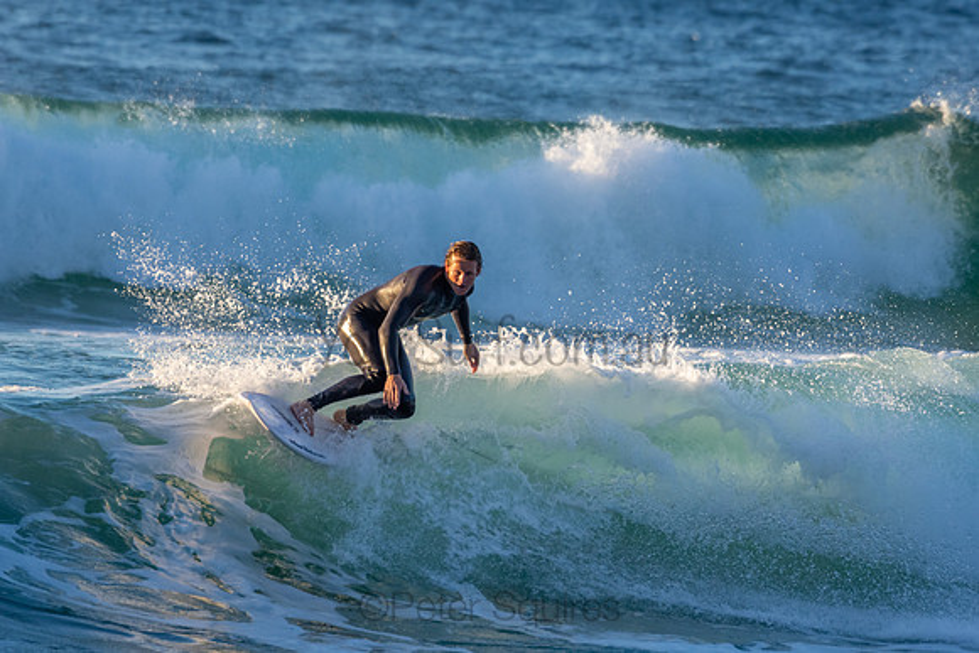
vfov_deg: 2.4
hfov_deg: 3.6
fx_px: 15504
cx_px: 490
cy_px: 326
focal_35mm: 570
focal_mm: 380
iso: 720
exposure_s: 1/1250
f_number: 5.6
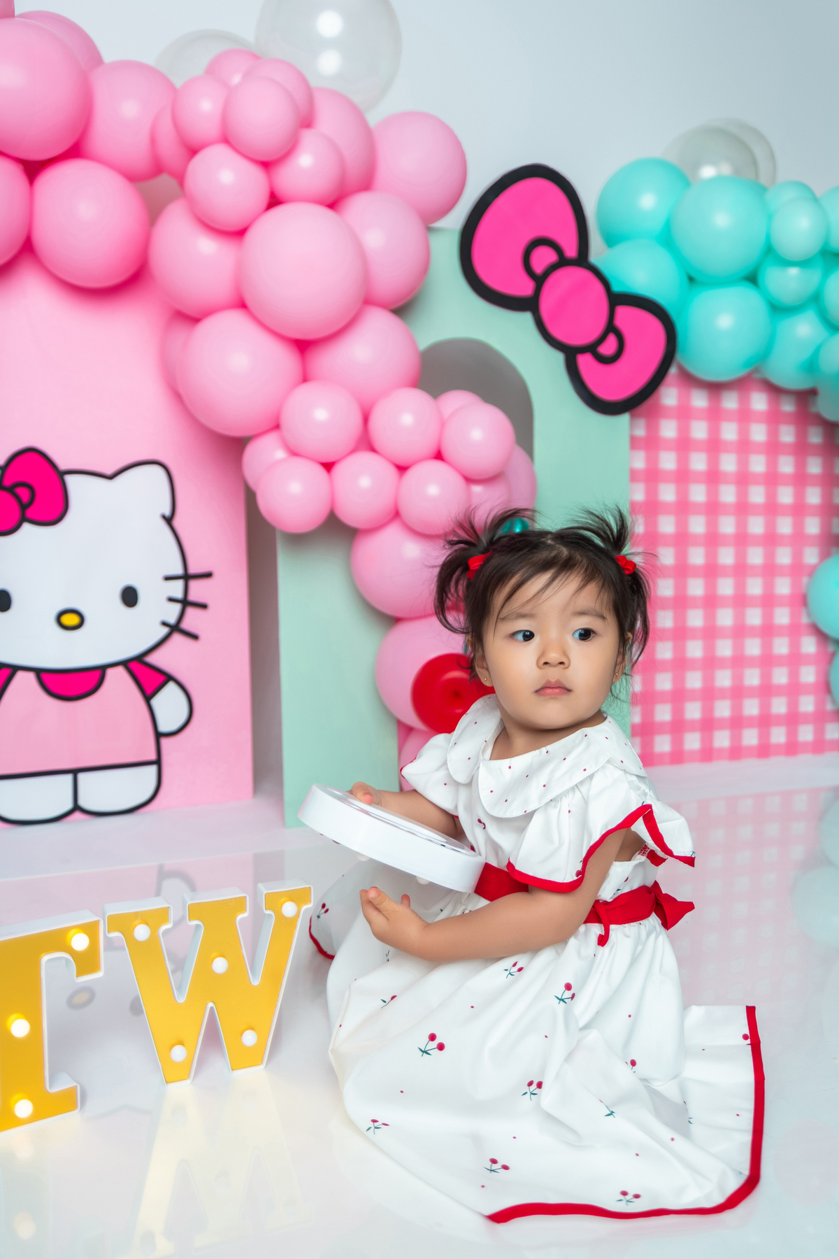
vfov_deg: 63.7
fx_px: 1014
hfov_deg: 45.0
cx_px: 420
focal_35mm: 29
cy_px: 630
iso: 250
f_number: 4
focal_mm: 29
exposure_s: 1/160
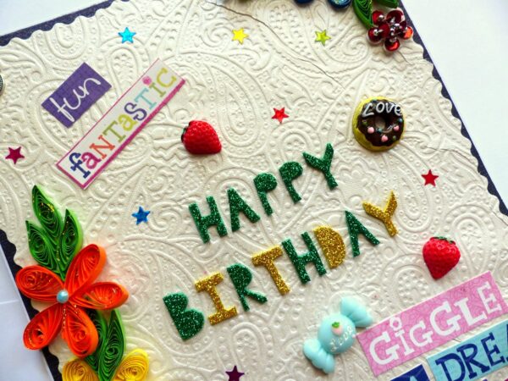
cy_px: 190
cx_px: 254
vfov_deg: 54.9
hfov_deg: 69.4
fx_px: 367
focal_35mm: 25
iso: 100
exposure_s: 1/80
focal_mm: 4.5
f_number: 2.8
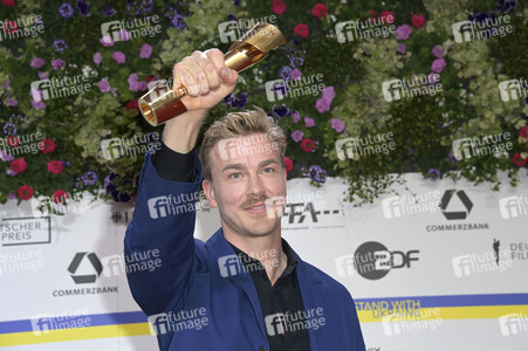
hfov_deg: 23.9
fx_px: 1246
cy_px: 176
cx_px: 264
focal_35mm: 85
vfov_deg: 16.0
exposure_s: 1/250
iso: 800
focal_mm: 85
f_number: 6.3
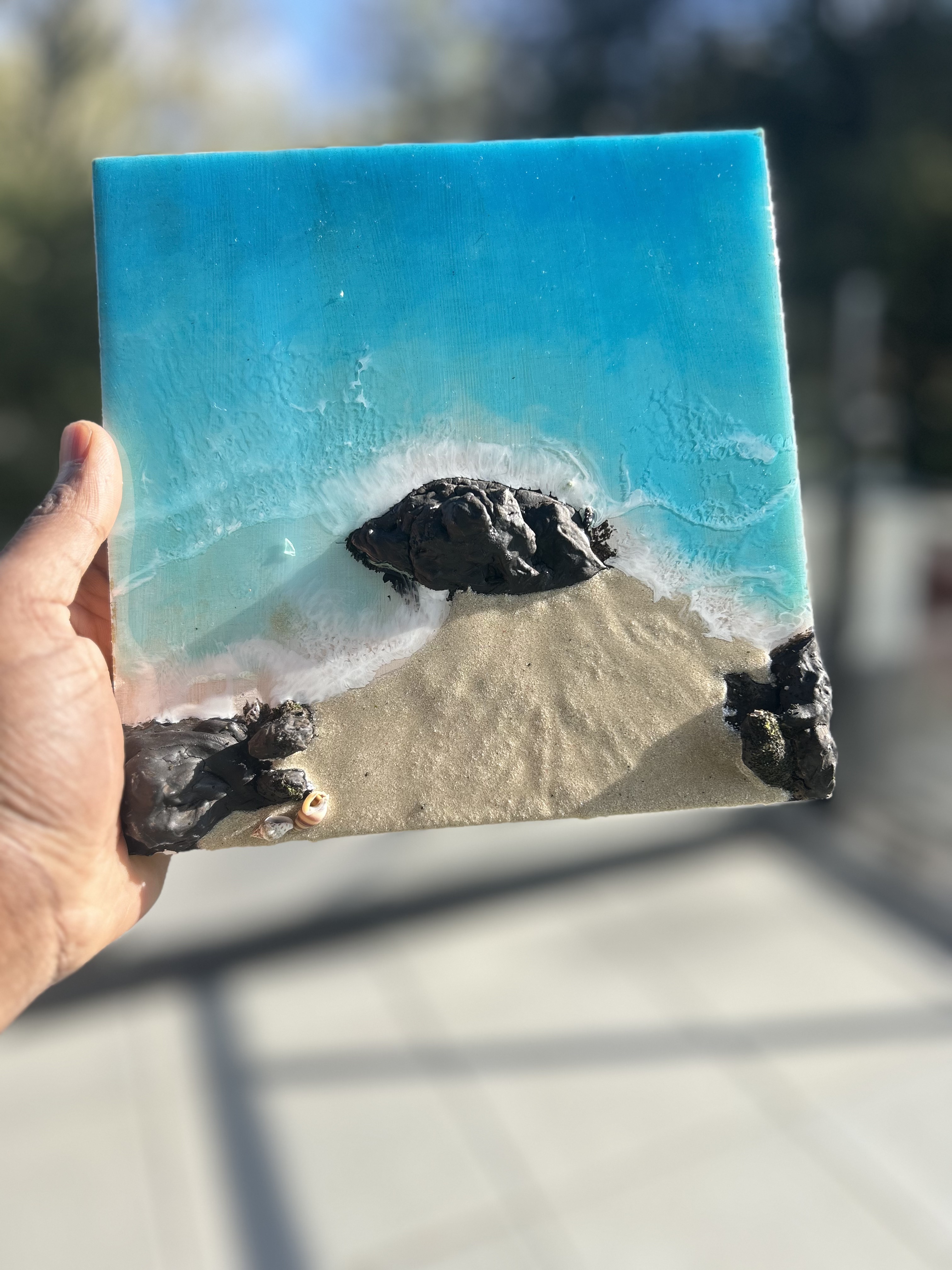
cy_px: 635
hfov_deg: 53.1
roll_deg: +0.0
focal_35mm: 26
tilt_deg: -13.3
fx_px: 953
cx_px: 476
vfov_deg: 67.3
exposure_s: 1/1029
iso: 50
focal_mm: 5.7
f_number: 1.5
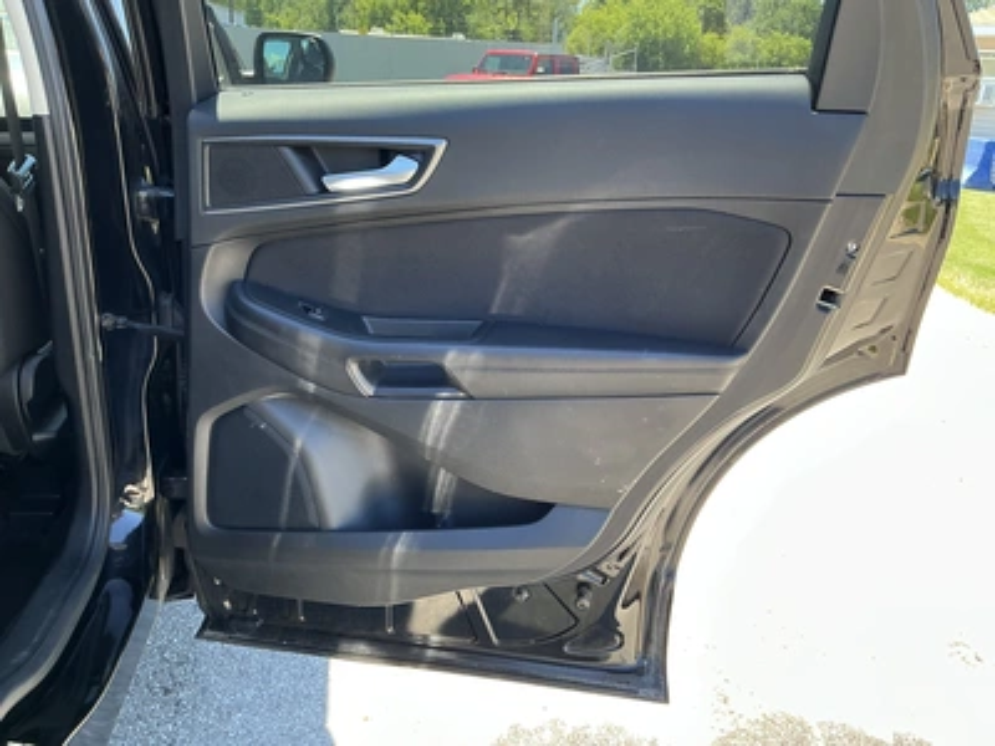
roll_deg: -3.8
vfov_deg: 49.7
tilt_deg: -18.3
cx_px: 498
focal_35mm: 28
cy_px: 373
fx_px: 805
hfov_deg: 63.4
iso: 32
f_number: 1.8
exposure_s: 1/122
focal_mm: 3
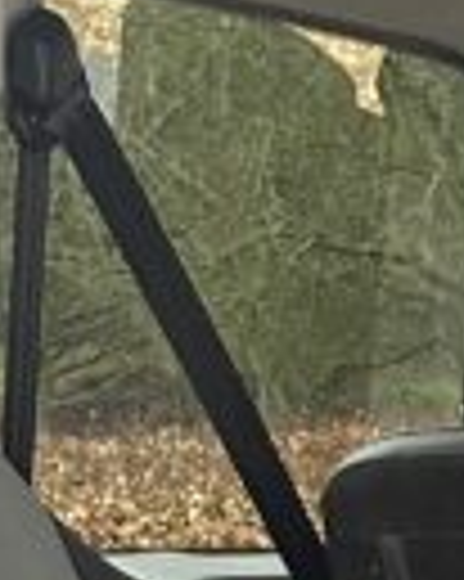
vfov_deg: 9.2
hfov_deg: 7.4
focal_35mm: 186
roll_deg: -0.2
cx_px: 1320
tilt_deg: -19.1
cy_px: 1448
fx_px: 3197
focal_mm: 6.86
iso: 250
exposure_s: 1/90
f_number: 1.78
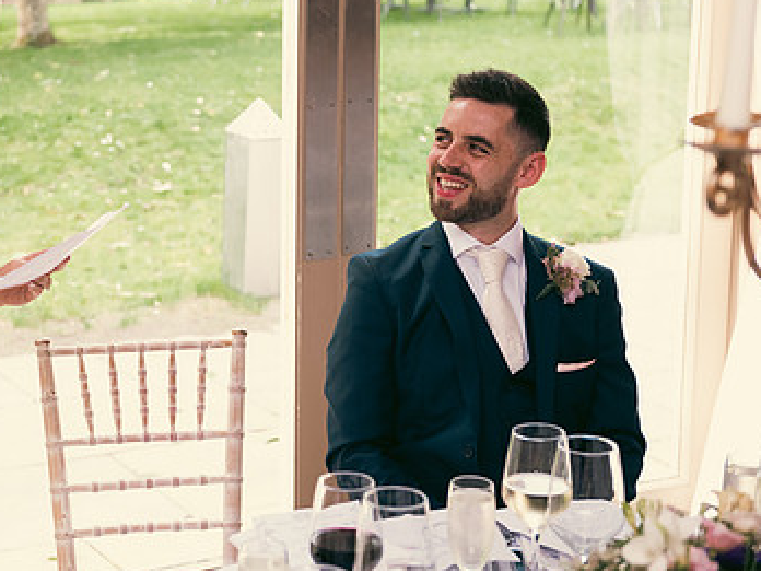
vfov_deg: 19.1
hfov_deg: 25.0
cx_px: 184
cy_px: 218
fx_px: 1693
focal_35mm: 77
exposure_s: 1/160
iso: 400
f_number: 3.5
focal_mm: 48
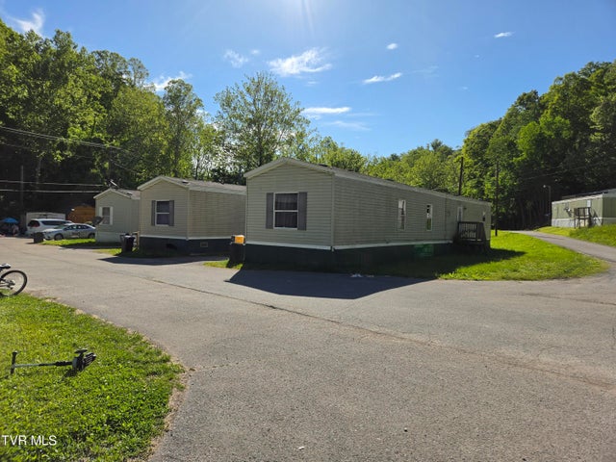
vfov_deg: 58.9
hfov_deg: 73.9
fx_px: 409
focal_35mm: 23
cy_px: 231
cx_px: 308
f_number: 1.8
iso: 80
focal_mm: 5.4
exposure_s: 1/5002
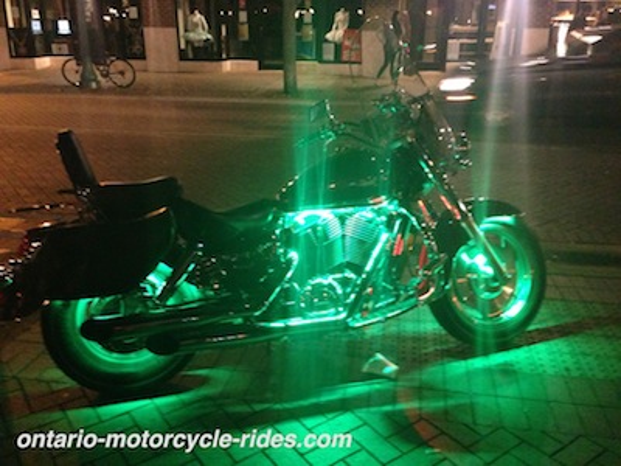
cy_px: 233
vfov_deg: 42.9
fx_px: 592
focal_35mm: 33
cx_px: 310
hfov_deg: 55.4
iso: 800
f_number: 2.4
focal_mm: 4.13
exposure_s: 1/15
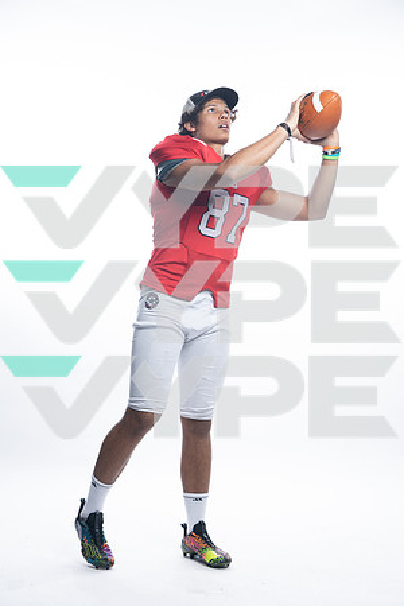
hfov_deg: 17.9
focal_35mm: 76
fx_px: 1279
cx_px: 202
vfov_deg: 26.7
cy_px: 303
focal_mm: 76
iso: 200
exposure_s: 1/250
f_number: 5.6
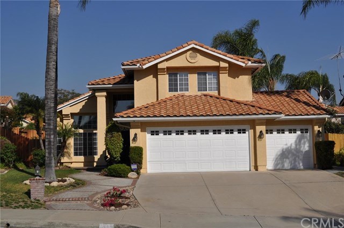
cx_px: 172
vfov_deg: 28.0
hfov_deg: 41.2
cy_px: 114
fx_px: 458
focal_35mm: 48
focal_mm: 32
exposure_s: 1/640
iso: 200
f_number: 13
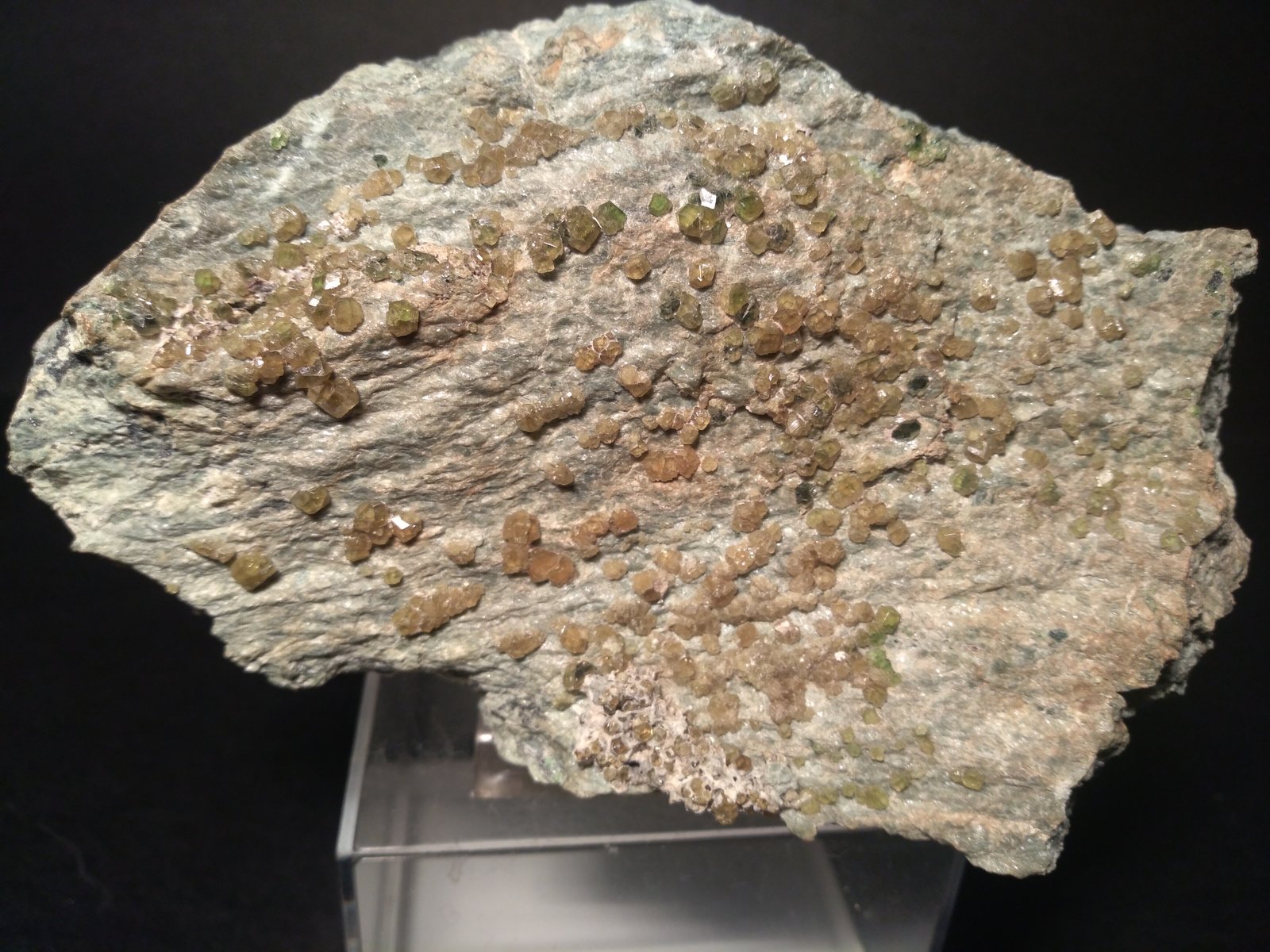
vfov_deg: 53.1
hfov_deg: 67.3
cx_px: 635
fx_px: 954
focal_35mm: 26
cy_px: 476
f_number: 2
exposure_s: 1/100
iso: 127
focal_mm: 3.54
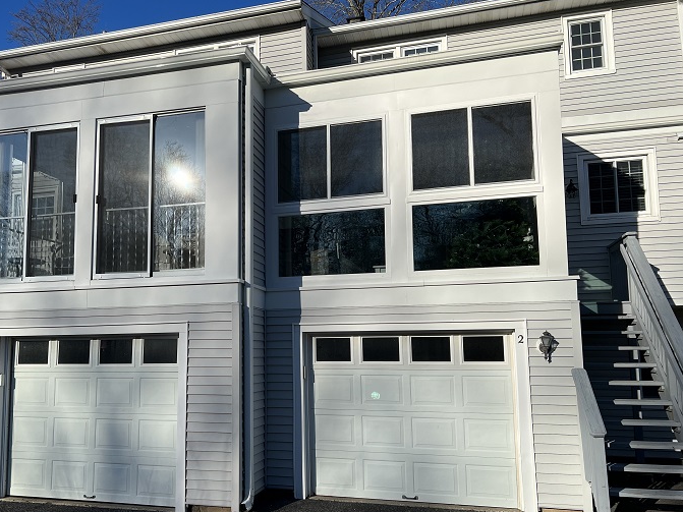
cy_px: 281
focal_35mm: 31
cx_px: 283
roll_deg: +0.1
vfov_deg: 45.4
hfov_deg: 58.0
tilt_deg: +7.1
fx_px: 612
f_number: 1.5
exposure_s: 1/6211
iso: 50
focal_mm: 5.7
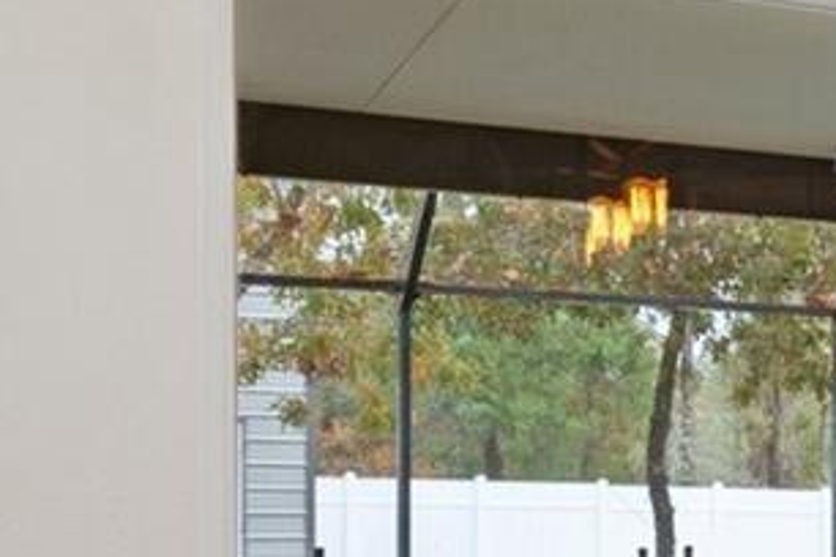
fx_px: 2067
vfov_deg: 15.1
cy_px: 527
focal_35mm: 89
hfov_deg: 17.4
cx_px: 1615
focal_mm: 17
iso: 320
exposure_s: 2
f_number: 8
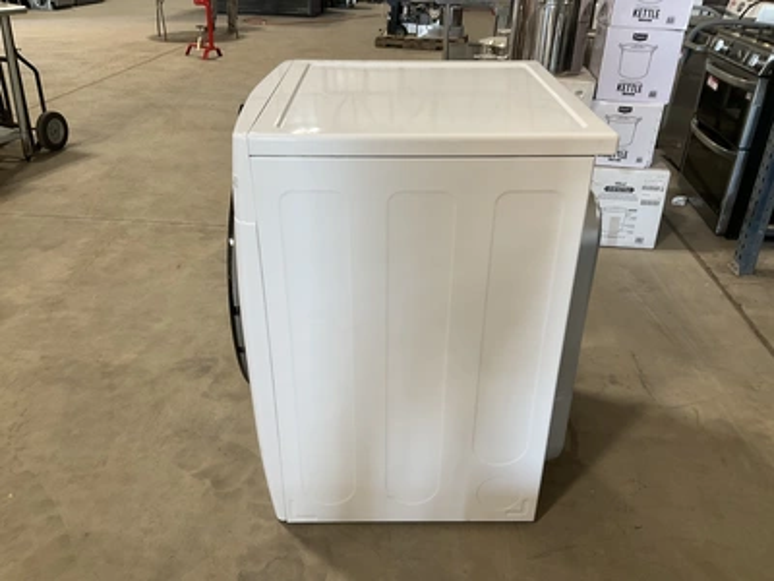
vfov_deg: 48.2
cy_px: 290
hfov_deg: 61.7
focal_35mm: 29
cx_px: 387
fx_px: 648
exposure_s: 1/60
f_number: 1.8
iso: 50
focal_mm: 3
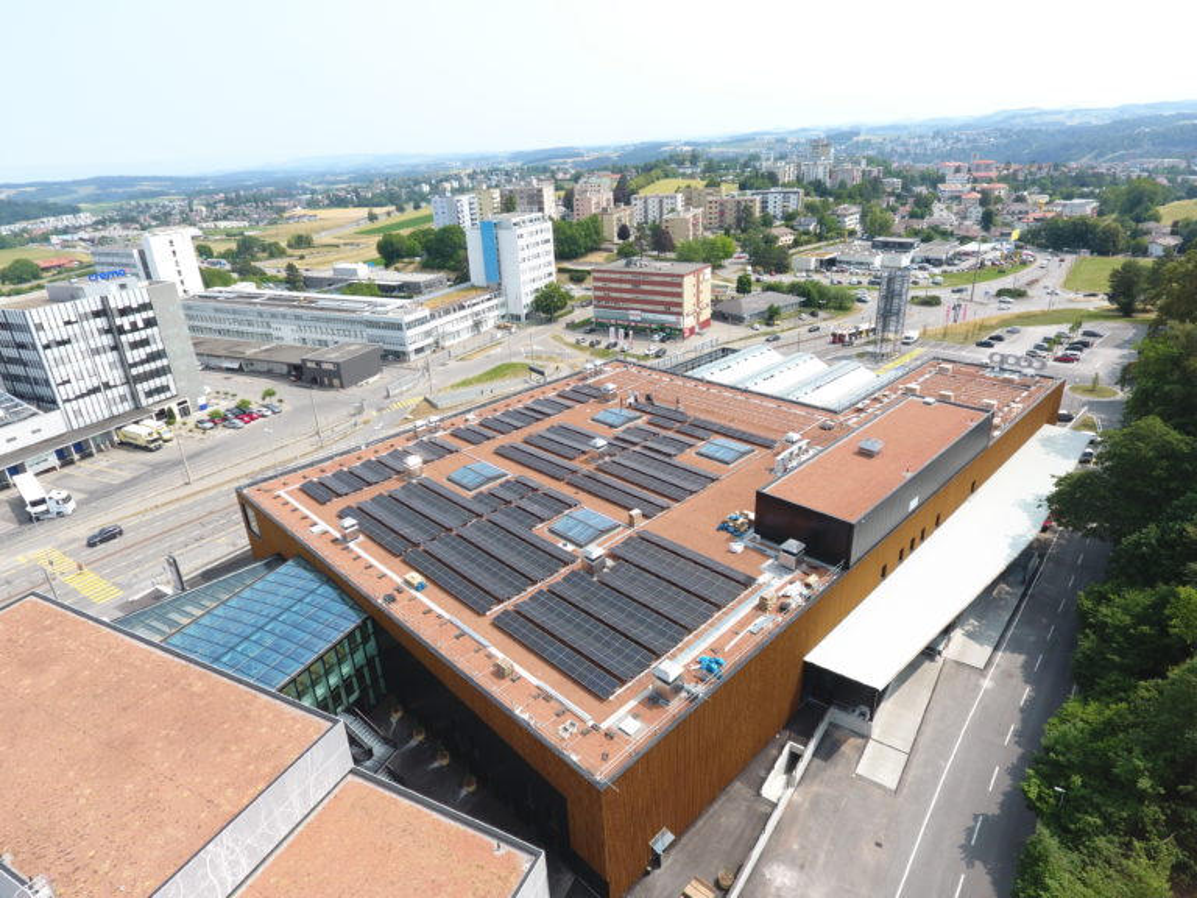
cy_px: 449
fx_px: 692
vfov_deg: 66.0
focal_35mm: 20
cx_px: 598
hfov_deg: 81.7
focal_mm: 3.61
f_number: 2.8
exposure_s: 1/477
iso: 100
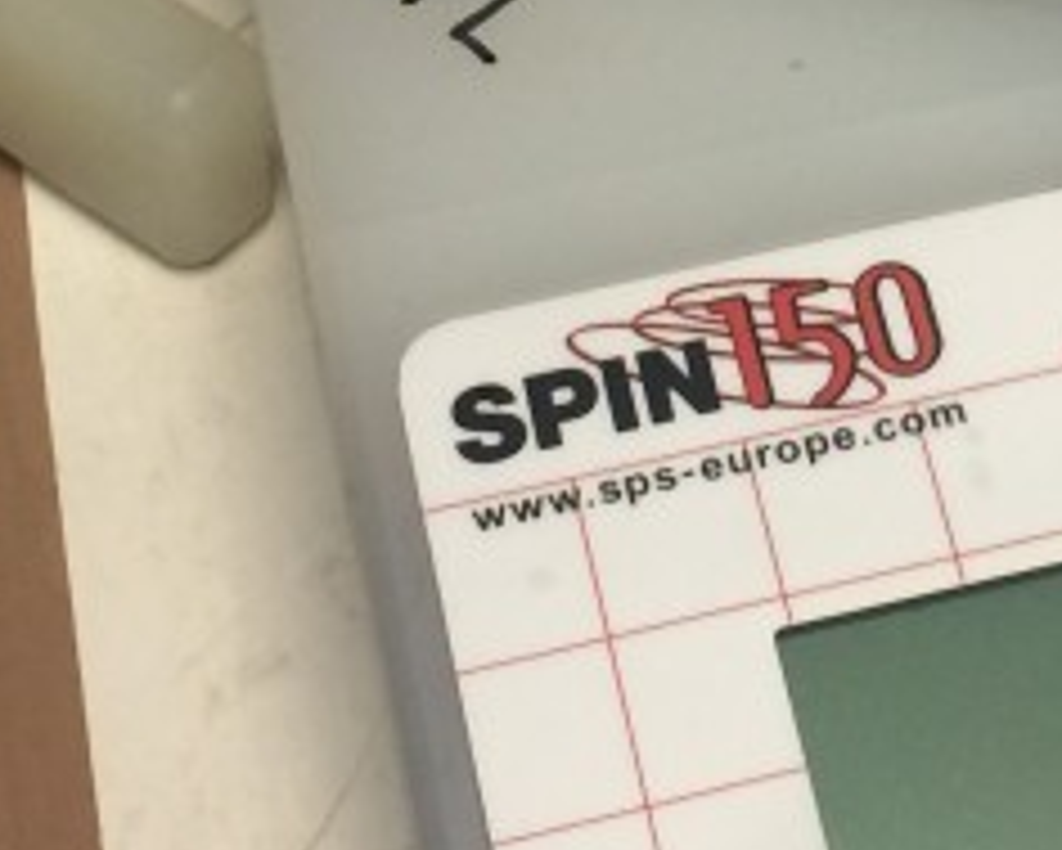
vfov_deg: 12.3
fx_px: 3868
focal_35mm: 123
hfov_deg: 15.3
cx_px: 1076
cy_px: -121
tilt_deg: -46.6
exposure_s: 1/33
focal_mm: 4.15
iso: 64
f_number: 2.2
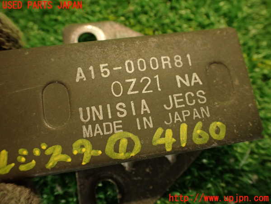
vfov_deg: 46.8
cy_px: 102
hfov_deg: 60.0
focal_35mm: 30
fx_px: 235
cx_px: 136
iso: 320
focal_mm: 5.4
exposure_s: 1/30
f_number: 2.3
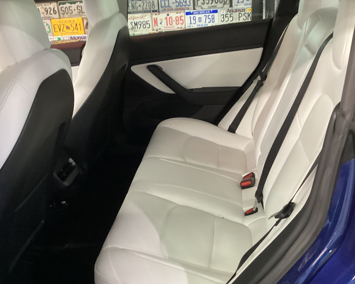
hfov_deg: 45.8
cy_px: 164
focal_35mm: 40
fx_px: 420
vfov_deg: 37.2
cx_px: 172
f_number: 2.4
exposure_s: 1/25
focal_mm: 3.3
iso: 400
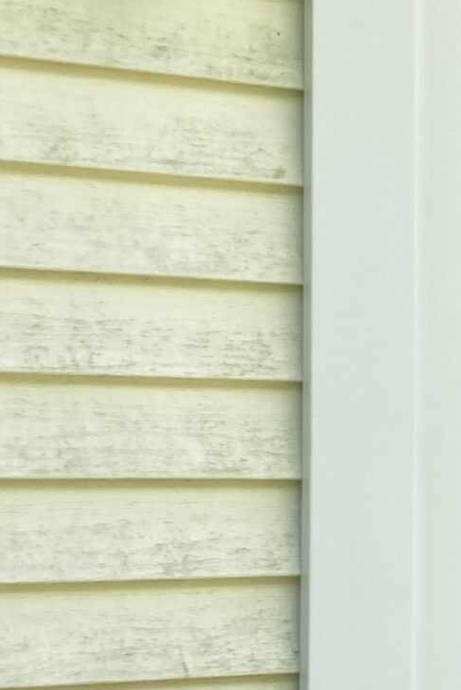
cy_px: 524
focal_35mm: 103
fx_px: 1977
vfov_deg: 19.7
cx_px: 899
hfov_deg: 12.0
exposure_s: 1/501
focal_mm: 3.99
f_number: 1.8
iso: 20
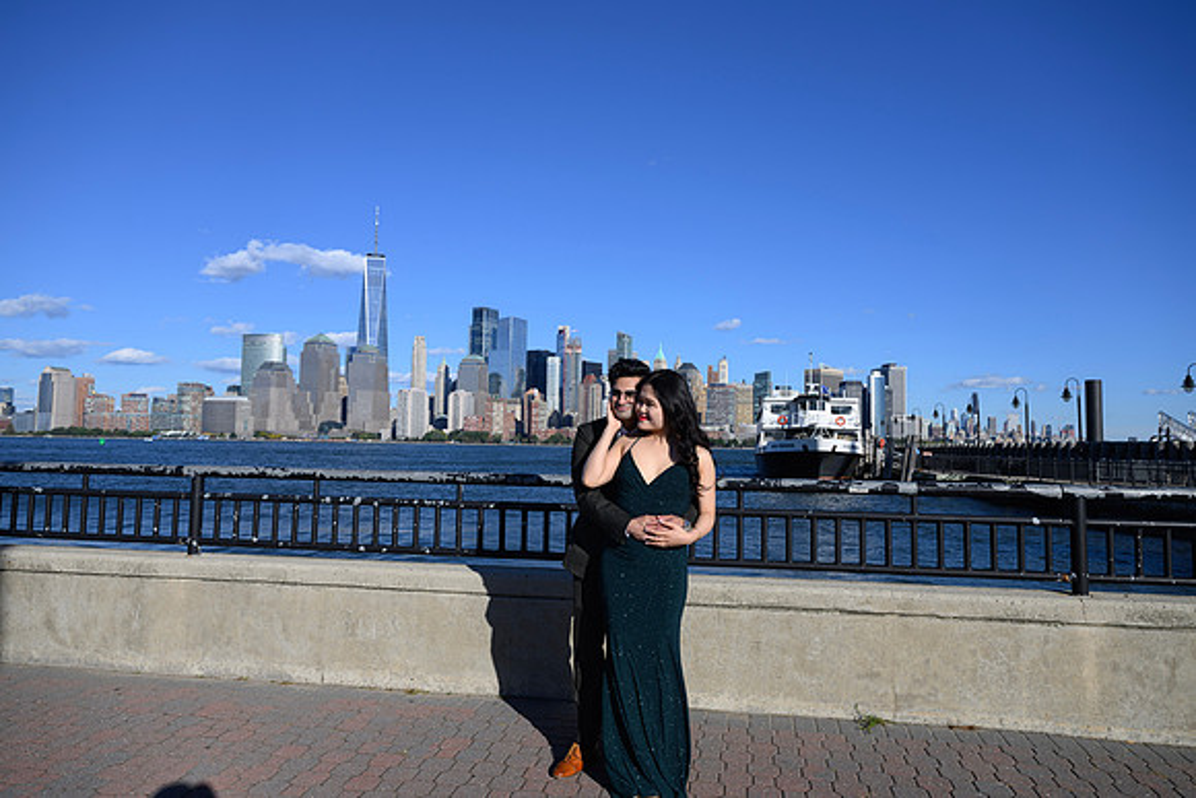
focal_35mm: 24
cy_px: 399
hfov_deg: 73.7
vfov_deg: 53.2
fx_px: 797
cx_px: 598
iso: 64
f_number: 5.6
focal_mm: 24
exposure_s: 1/500
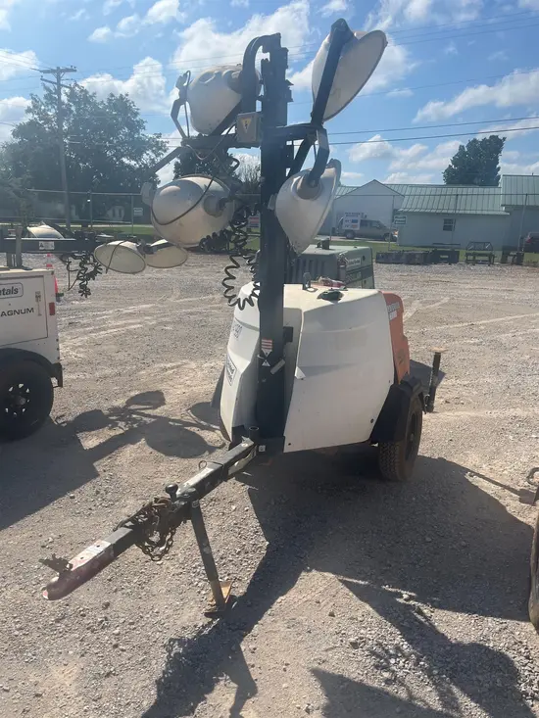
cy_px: 359
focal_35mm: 26
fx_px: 540
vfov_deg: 67.3
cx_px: 270
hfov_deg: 53.1
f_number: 1.6
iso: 50
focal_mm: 5.1
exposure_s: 1/5319
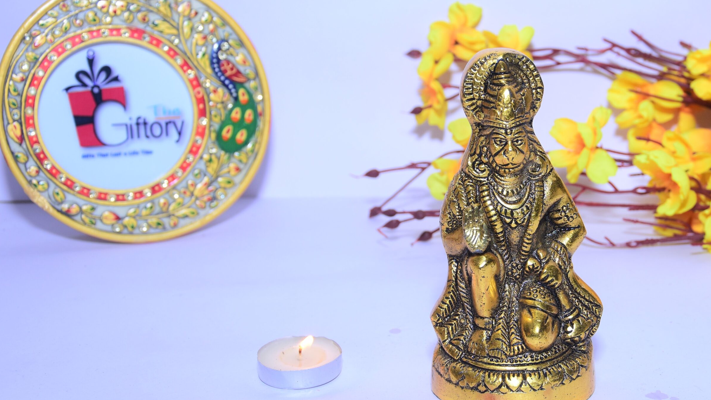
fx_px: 1104
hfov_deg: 35.7
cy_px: 205
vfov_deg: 20.5
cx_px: 361
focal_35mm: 59
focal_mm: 35
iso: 250
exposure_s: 1/125
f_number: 5
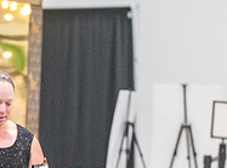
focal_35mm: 456
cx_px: 22
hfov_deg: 4.4
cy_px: 170
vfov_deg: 3.2
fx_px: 2981
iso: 6400
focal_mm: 118
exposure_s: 1/250
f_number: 2.8
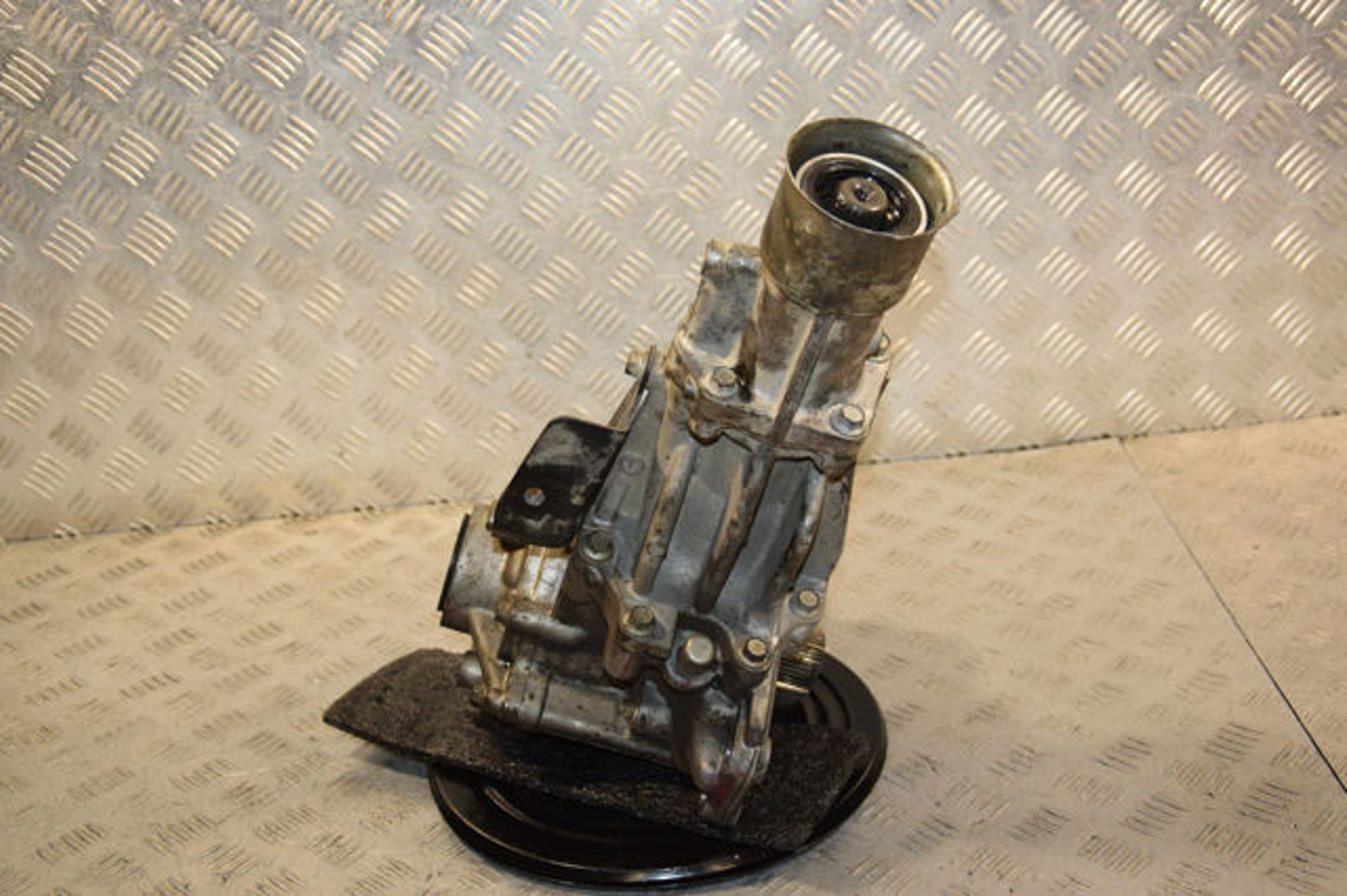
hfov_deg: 38.9
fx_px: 1907
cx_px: 674
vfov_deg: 26.5
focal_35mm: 51
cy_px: 448
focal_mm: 34
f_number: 5
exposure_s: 1/200
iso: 800
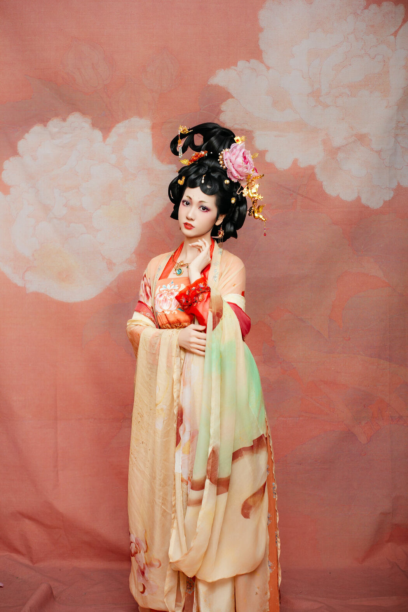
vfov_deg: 40.3
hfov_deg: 27.5
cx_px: 204
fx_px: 833
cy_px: 306
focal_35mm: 49
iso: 100
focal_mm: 50
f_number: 2.8
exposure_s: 1/160
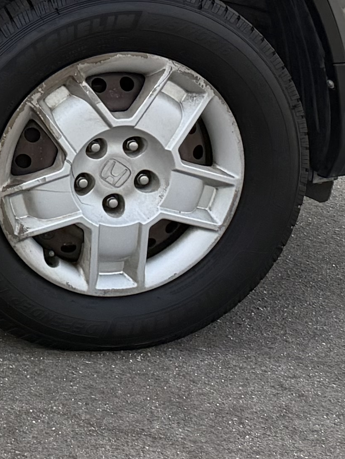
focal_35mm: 125
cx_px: -730
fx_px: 1661
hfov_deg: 9.2
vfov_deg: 14.9
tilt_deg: -10.3
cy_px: -175
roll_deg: +1.0
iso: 100
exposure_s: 1/1437
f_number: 1.78
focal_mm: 6.76
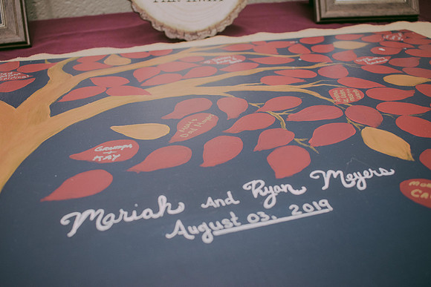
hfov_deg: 55.1
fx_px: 413
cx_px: 216
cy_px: 144
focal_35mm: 34
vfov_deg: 38.4
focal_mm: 23
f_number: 4.5
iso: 800
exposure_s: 1/80
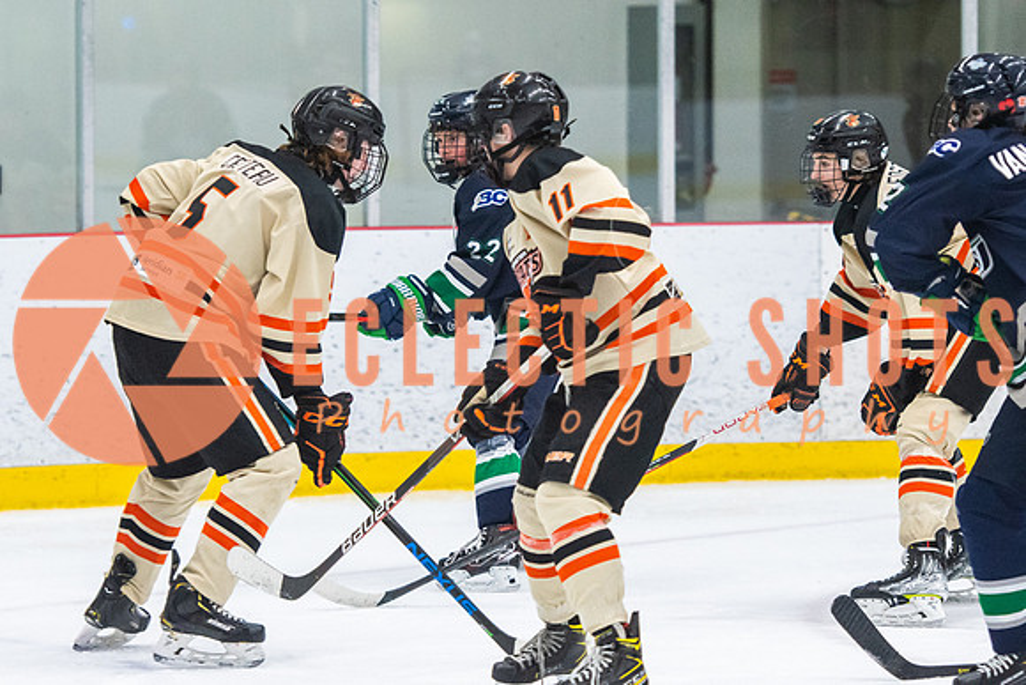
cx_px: 491
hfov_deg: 8.6
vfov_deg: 5.7
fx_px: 6843
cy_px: 239
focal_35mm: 240
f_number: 2.8
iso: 1800
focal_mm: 122
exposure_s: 1/640
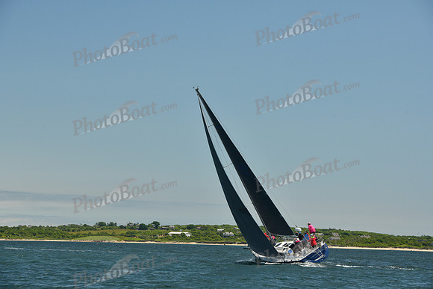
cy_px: 144
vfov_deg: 13.0
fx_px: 1263
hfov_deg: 19.5
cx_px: 216
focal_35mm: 105
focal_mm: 105
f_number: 7.1
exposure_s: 1/640
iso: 320
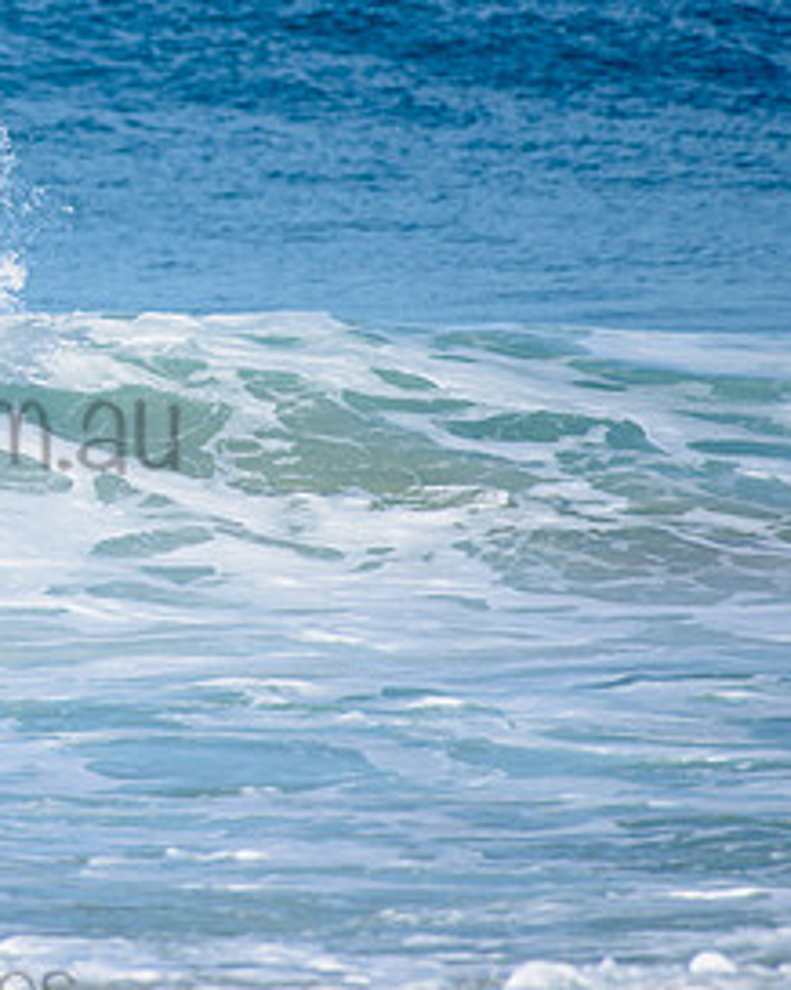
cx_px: -203
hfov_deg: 1.5
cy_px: 386
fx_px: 29267
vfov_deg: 1.9
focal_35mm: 999
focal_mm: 500
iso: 160
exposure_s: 1/2000
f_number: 5.6
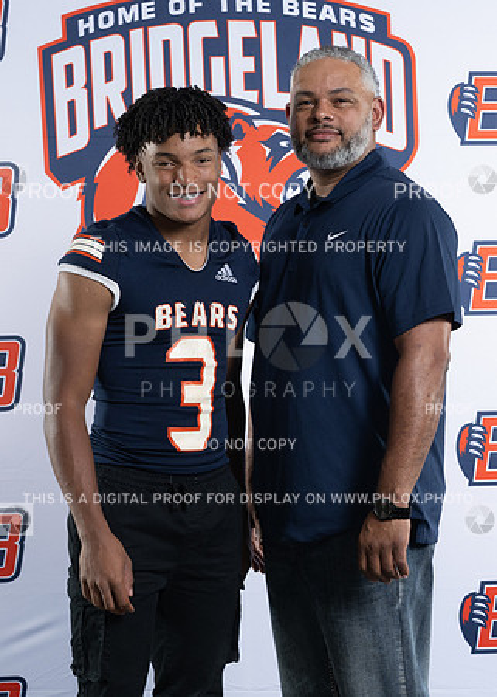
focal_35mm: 105
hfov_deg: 13.6
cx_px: 346
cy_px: 391
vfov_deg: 19.0
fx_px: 2084
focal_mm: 50
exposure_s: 1/125
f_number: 8
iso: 320
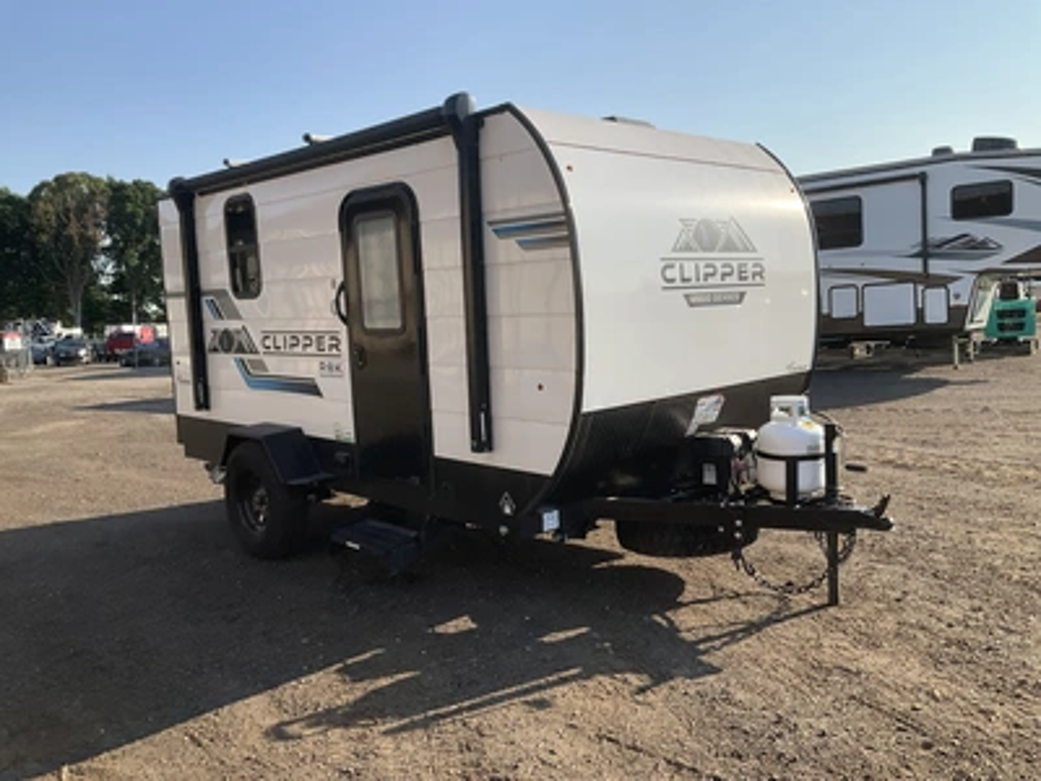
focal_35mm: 29
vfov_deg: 48.2
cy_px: 390
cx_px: 520
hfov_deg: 61.7
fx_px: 872
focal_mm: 3
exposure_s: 1/1451
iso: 25
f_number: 1.8
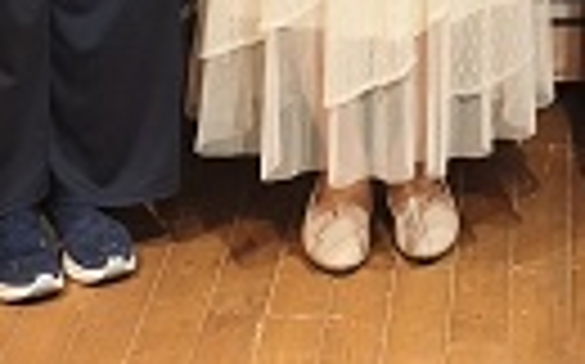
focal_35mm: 150
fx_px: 2389
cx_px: 860
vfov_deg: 7.4
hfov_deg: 13.2
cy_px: -827
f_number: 1.62
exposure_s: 1/60
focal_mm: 6.45
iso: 250
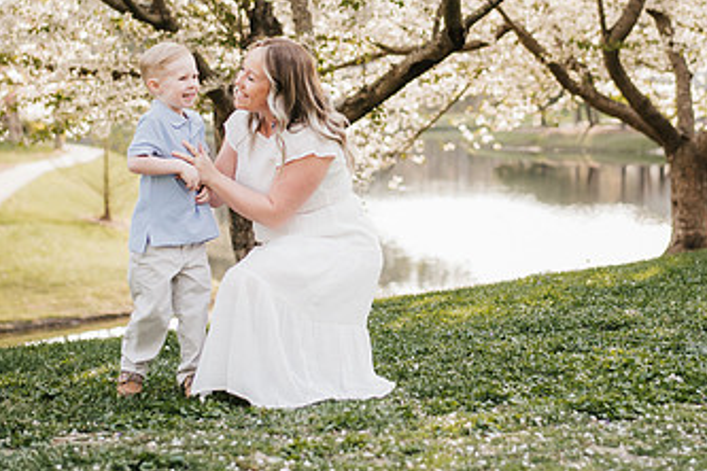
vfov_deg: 15.6
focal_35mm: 87
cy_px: 86
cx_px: 427
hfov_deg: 23.3
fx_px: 1708
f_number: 2.2
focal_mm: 50
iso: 125
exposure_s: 1/400
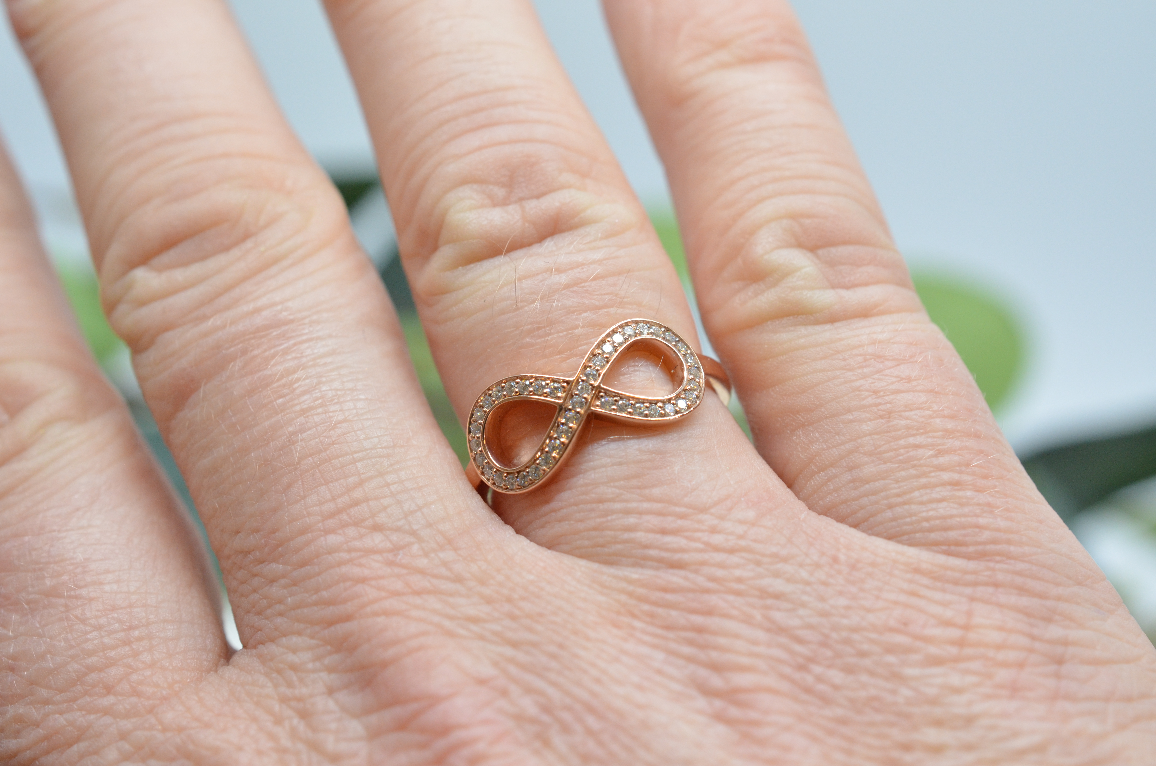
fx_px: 1923
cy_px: 383
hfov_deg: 33.5
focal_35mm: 60
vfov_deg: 22.5
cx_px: 578
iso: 1000
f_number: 9
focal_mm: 40
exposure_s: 1/125
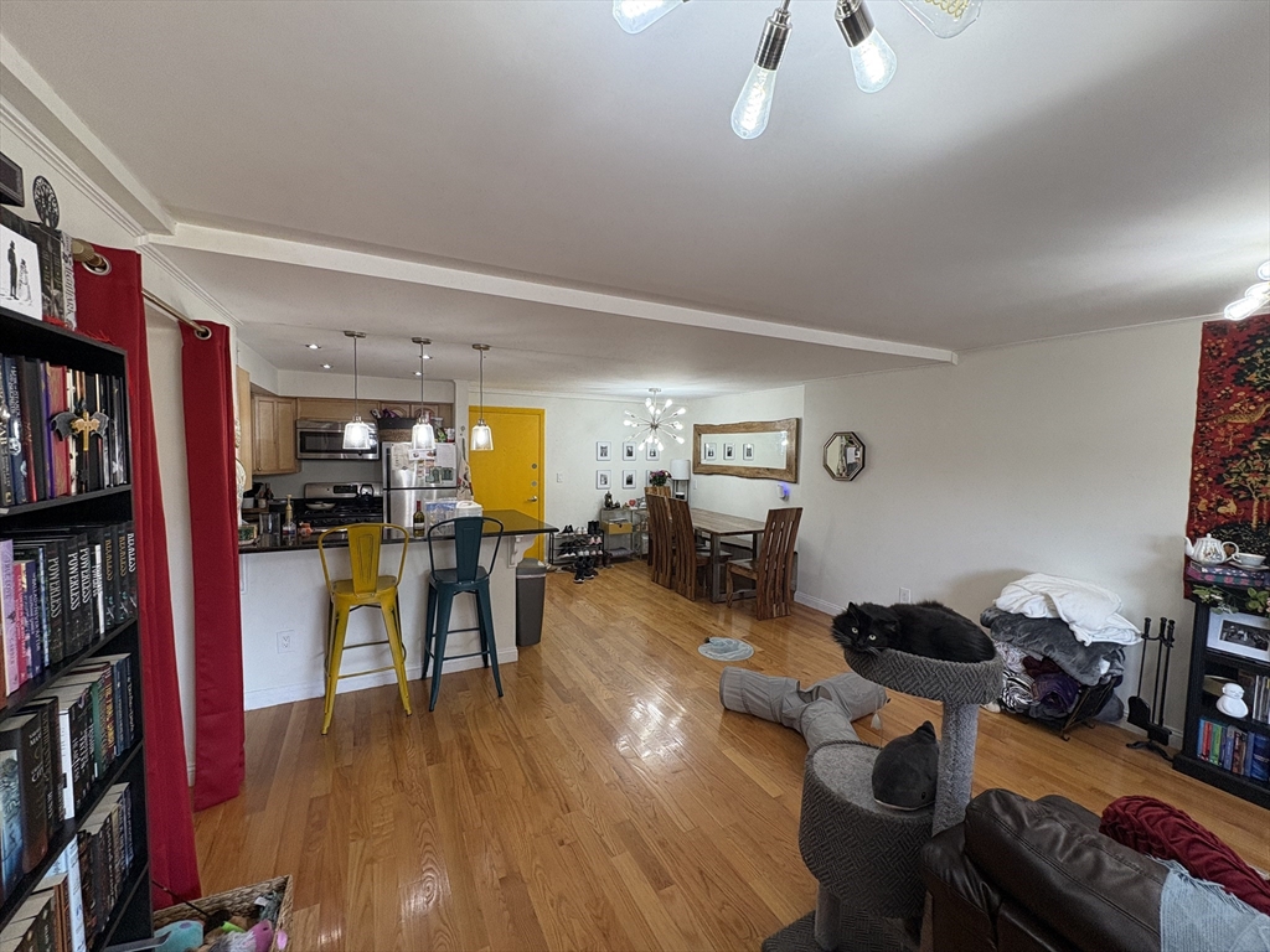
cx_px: 635
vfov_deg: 85.7
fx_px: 514
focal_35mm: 14
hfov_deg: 102.1
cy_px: 476
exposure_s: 1/120
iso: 160
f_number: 2.2
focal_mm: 2.22
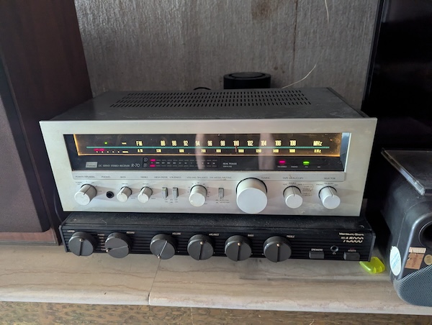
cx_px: 216
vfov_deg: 57.0
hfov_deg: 71.5
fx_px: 300
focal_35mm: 24
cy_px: 162
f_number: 1.85
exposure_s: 1/40.4
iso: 1719
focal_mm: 6.81
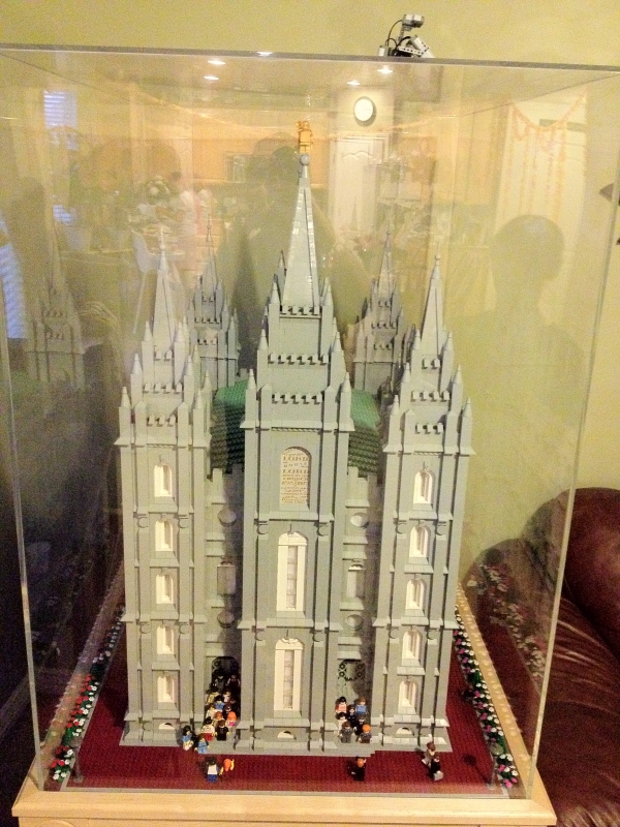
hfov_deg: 40.7
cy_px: 414
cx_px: 310
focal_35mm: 35
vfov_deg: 52.6
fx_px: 836
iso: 800
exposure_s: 1/15
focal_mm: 4.28
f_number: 2.4
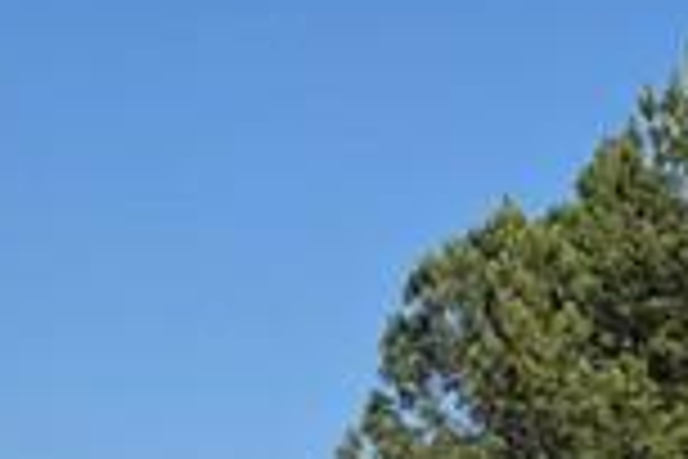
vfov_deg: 8.0
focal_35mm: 160
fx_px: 3058
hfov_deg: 12.8
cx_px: 450
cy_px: 1022
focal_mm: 6.3
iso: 80
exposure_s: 1/6150
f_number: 1.7
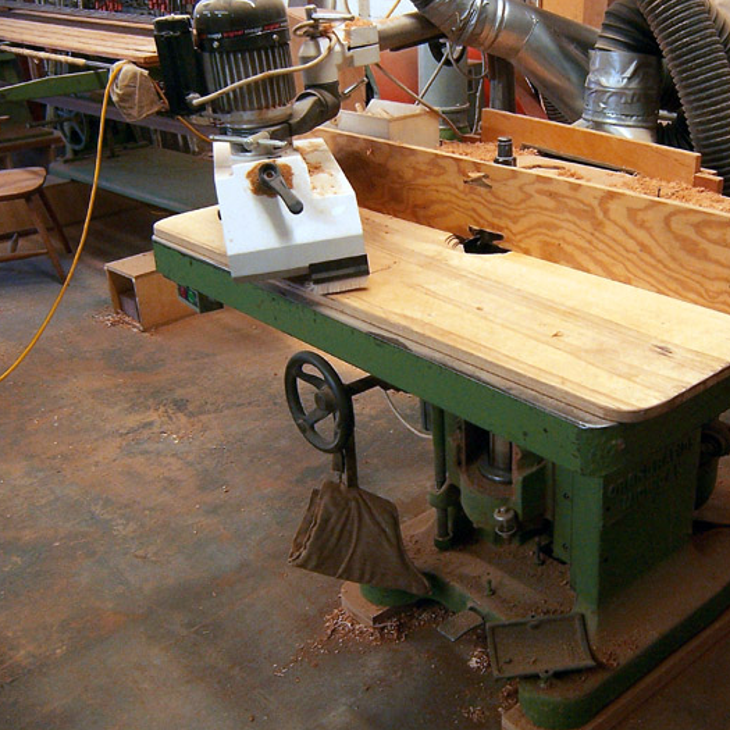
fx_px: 954
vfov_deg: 41.9
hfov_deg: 41.4
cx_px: 481
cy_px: 362
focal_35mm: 40
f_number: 3.4
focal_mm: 5.5
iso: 140
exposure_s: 1/15
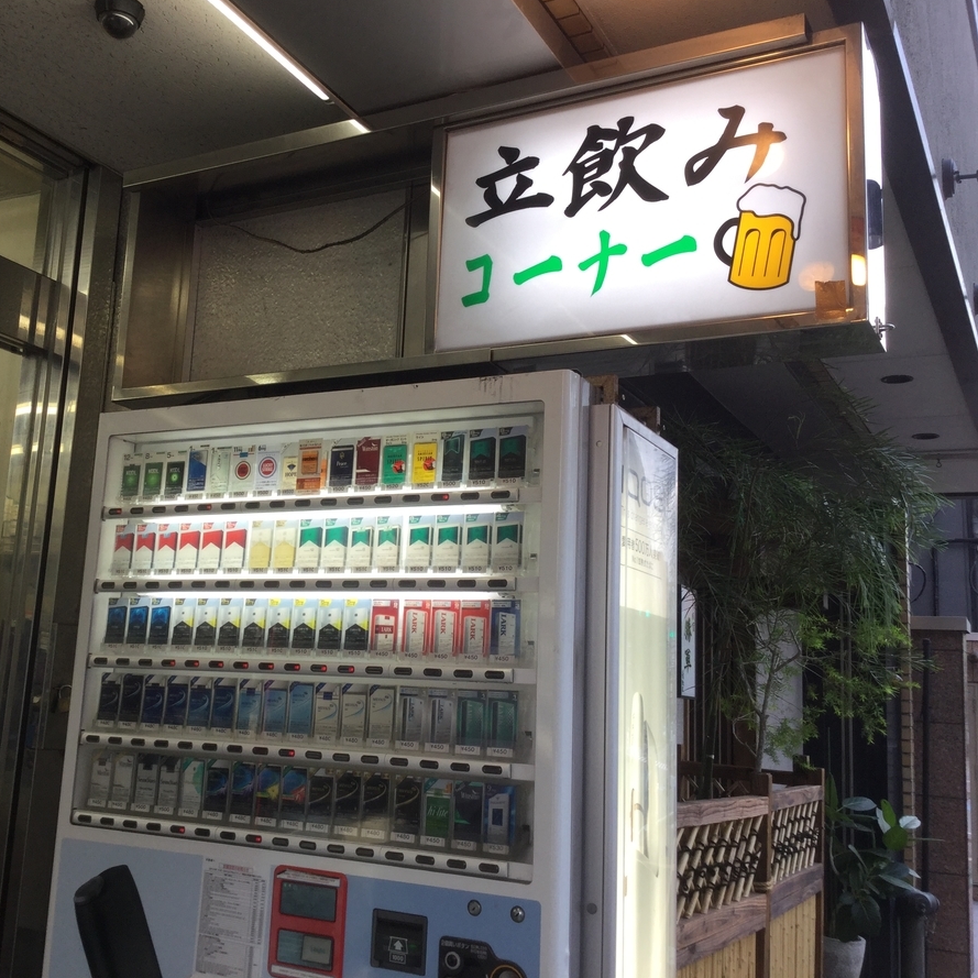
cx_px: 377
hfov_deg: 44.6
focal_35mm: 37
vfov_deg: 44.9
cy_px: 485
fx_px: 1183
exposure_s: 1/60
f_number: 2.4
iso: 25
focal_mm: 3.3
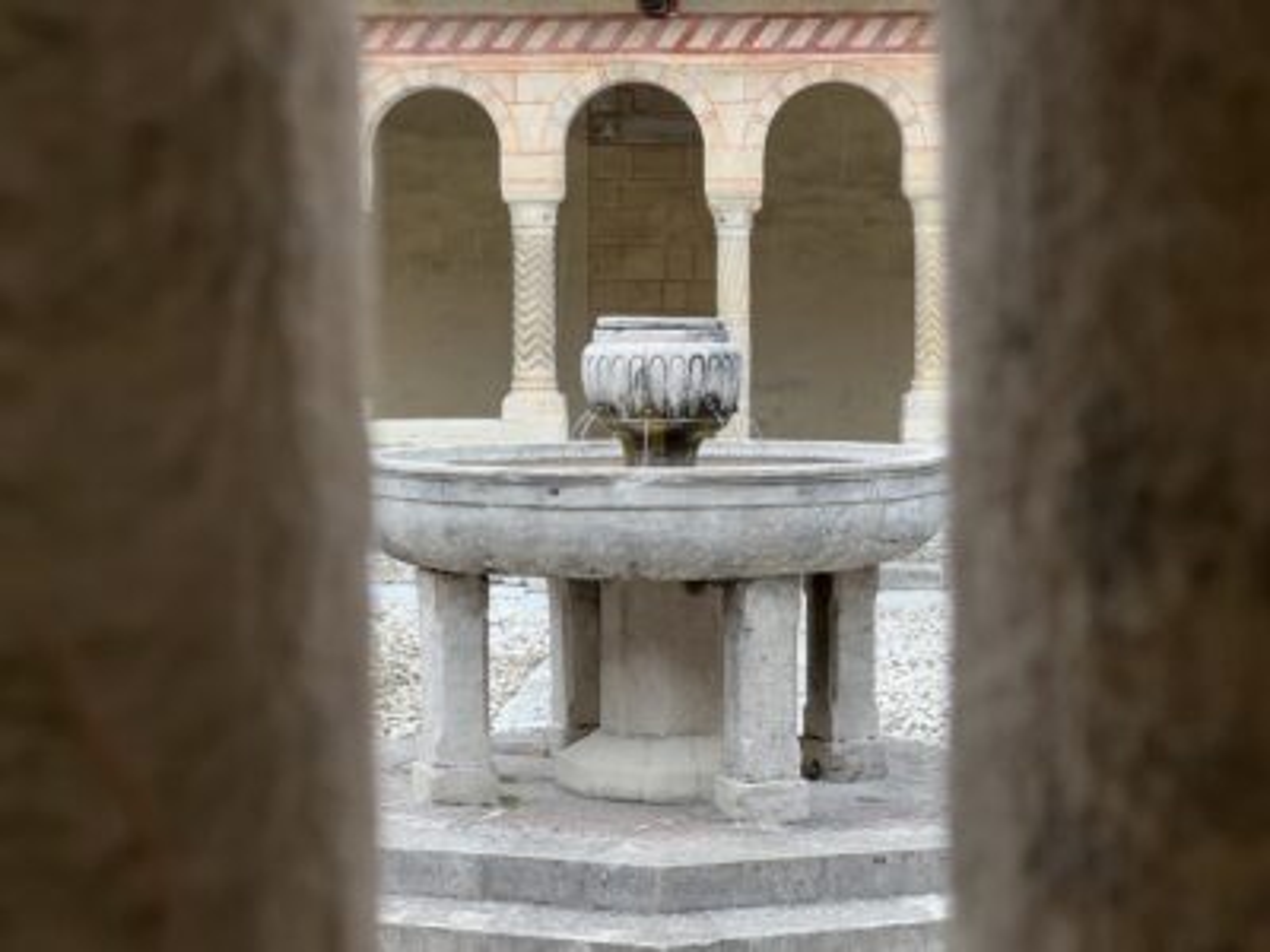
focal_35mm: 77
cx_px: 635
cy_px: 476
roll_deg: -0.1
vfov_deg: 19.1
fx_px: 2825
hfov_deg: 25.3
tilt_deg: -2.8
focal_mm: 9
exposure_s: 1/99
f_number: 2.8
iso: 32
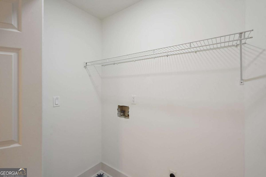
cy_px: 88
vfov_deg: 73.7
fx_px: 118
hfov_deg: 96.7
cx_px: 133
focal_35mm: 16
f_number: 8
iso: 160
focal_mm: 16
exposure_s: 1/30
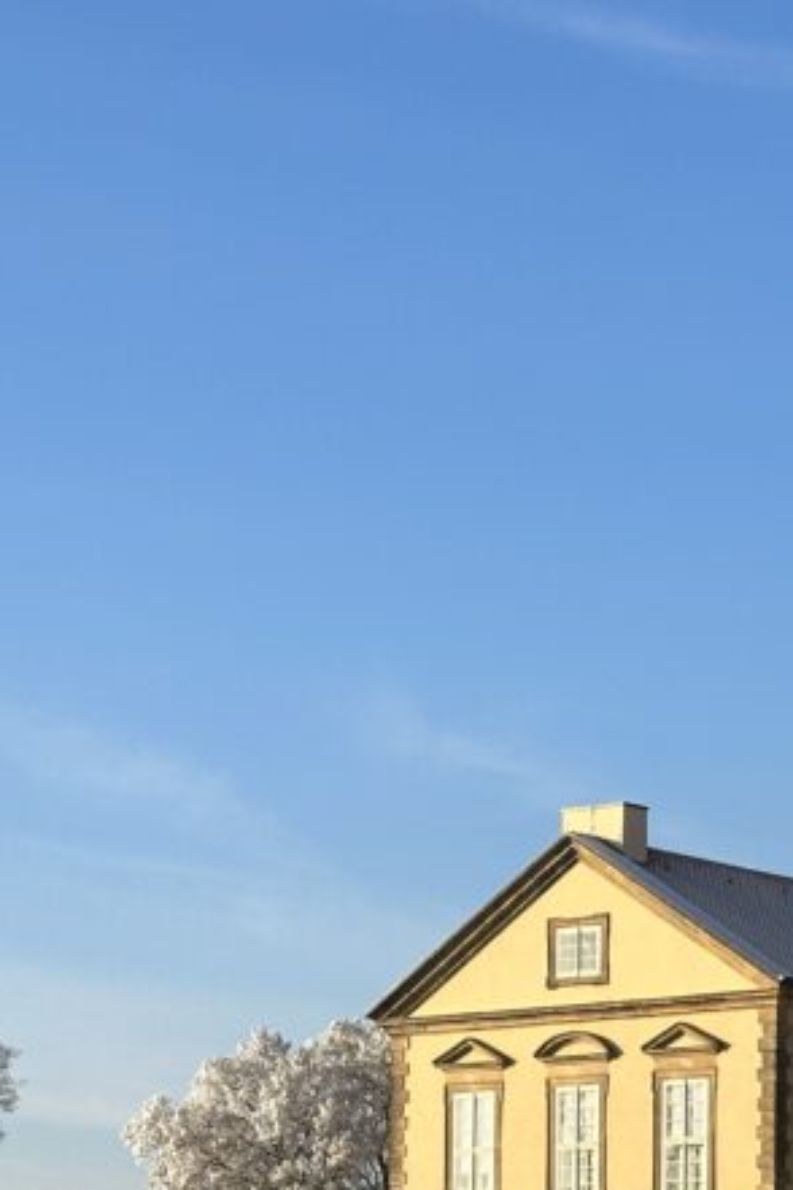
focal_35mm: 116
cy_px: 1015
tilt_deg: +5.5
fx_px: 3833
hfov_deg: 11.5
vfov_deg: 17.4
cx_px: 990
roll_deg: -0.1
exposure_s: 1/3731
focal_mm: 6.86
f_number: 1.78
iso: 64
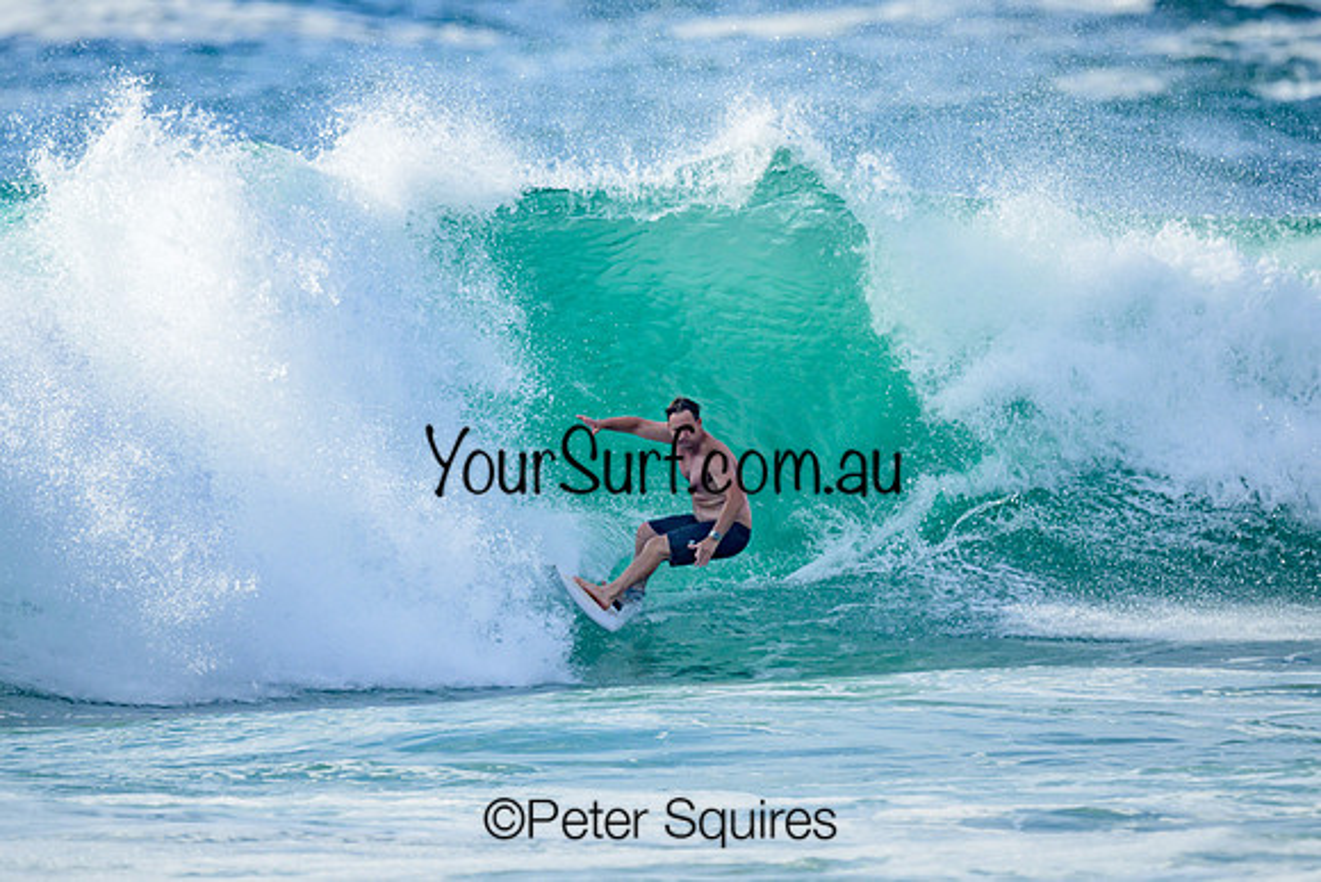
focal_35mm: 1099
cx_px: 671
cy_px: 375
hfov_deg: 1.9
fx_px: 40351
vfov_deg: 1.3
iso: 250
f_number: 6.3
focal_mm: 800
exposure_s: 1/2500
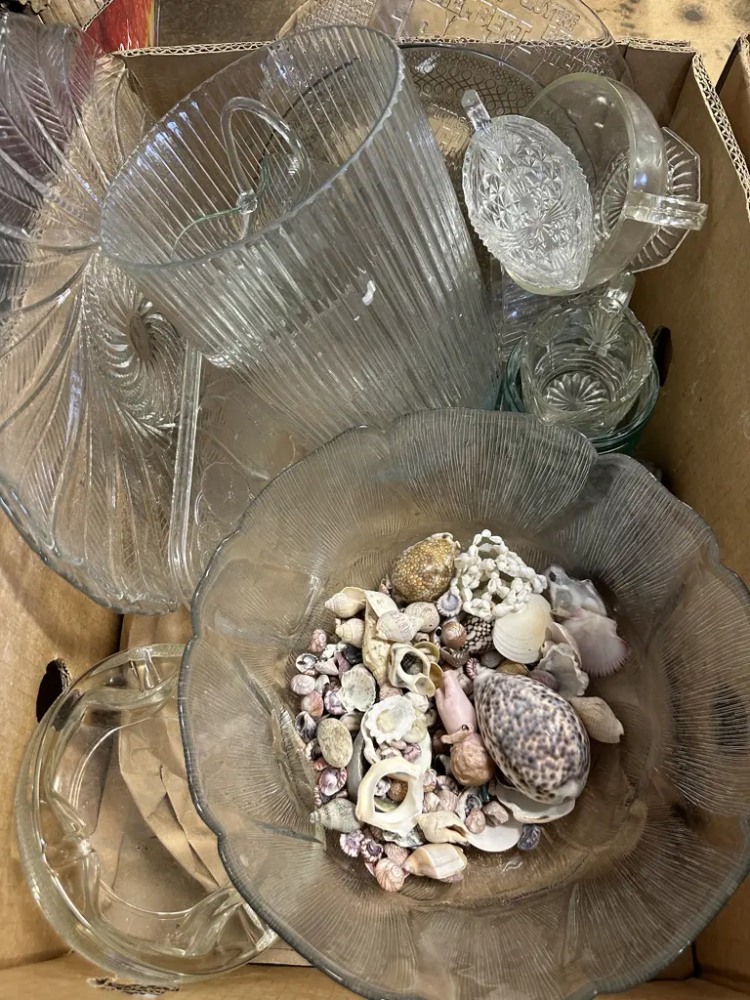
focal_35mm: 24
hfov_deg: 56.8
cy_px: 500
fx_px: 693
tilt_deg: -65.4
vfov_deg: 71.6
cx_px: 375
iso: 200
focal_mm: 6.86
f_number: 1.78
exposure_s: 1/50
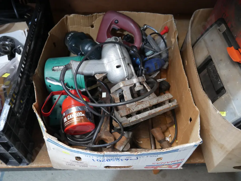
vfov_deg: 44.2
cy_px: 90
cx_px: 120
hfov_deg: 56.8
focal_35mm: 32
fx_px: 223
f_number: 3.6
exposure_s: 1/60
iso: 1250
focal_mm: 16
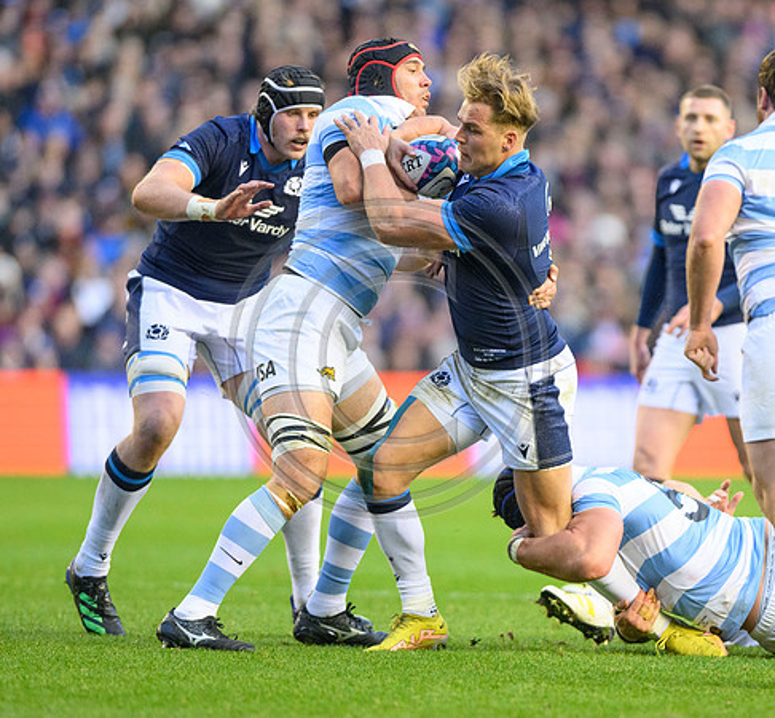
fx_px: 15015
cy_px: 420
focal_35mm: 615
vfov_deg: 2.7
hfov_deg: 3.0
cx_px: 518
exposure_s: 1/1000
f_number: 3.5
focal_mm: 400
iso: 4000
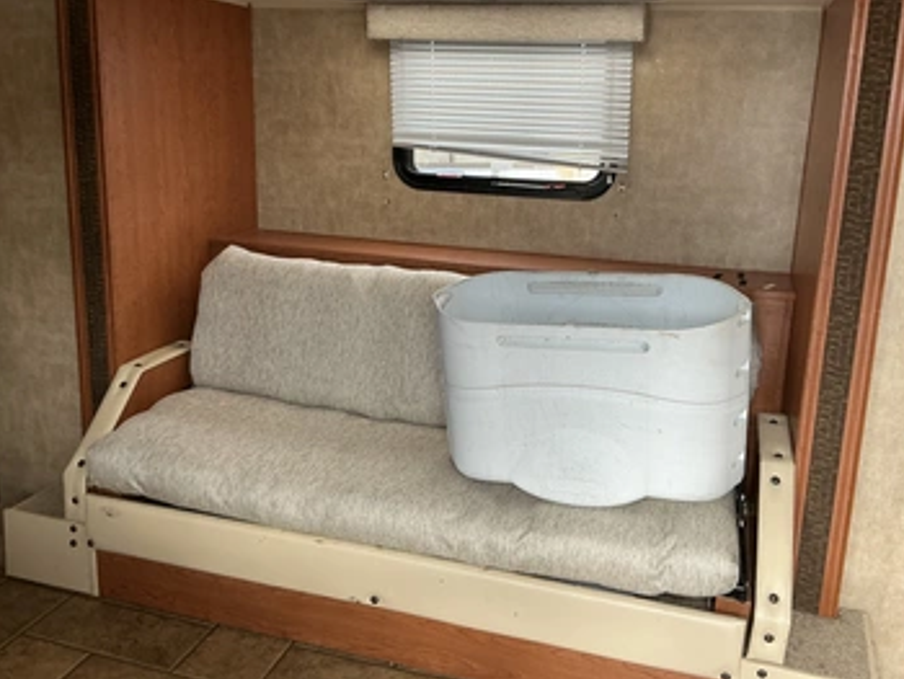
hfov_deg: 56.8
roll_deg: +0.1
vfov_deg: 44.1
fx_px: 836
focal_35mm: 32
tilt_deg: -11.3
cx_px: 467
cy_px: 302
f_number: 1.8
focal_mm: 3
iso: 64
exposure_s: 1/122
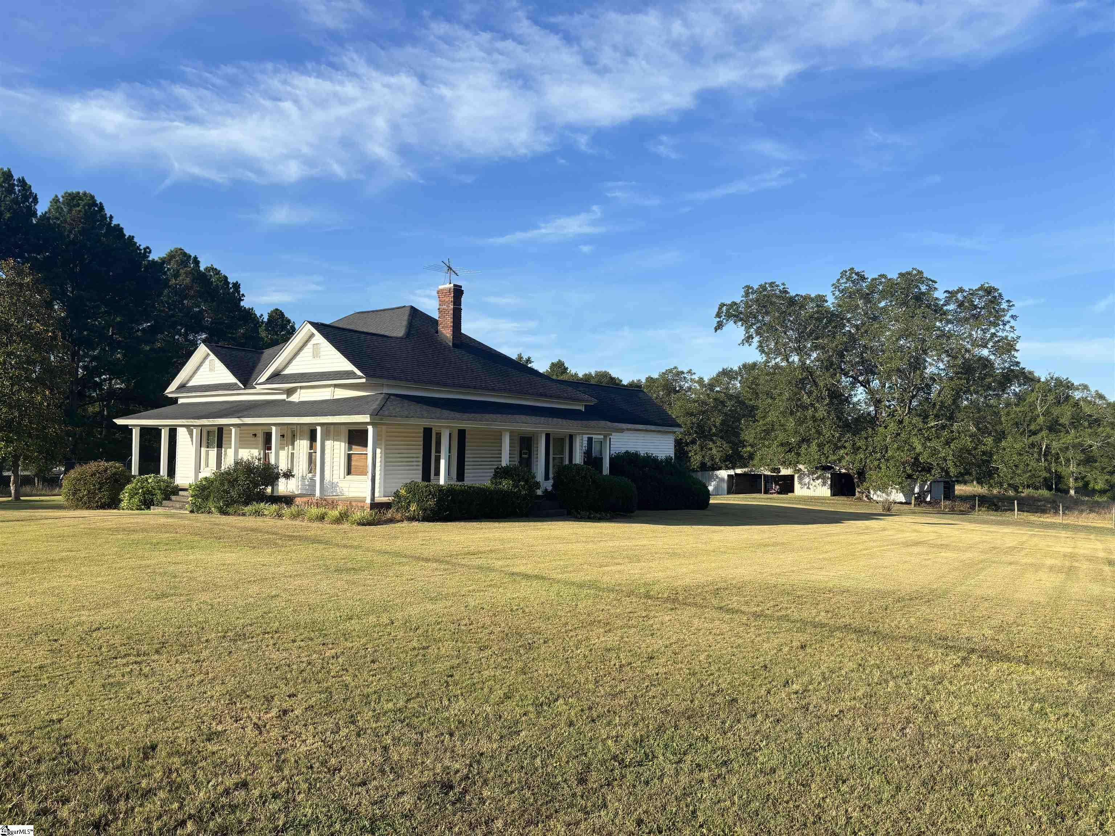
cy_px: 418
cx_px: 558
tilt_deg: +2.5
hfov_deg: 67.3
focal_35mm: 26
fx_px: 837
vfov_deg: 53.1
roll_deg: -0.6
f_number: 1.6
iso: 50
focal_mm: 5.96
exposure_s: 1/2398
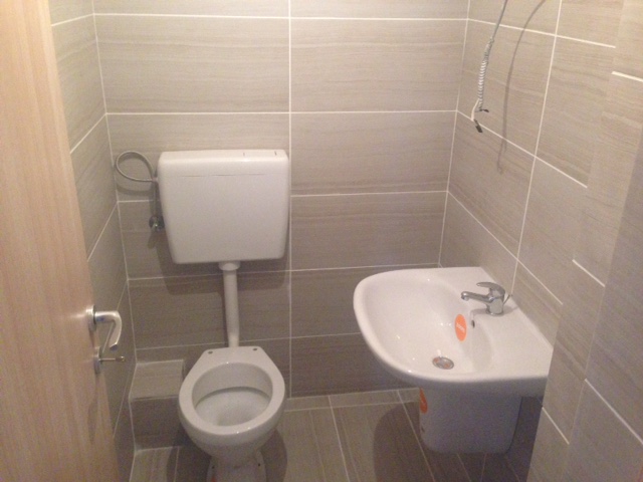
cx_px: 322
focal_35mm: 33
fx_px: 613
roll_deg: +0.6
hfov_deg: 55.4
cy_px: 241
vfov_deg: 42.9
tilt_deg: -25.3
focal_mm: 4.12
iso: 320
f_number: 2.4
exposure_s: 1/20
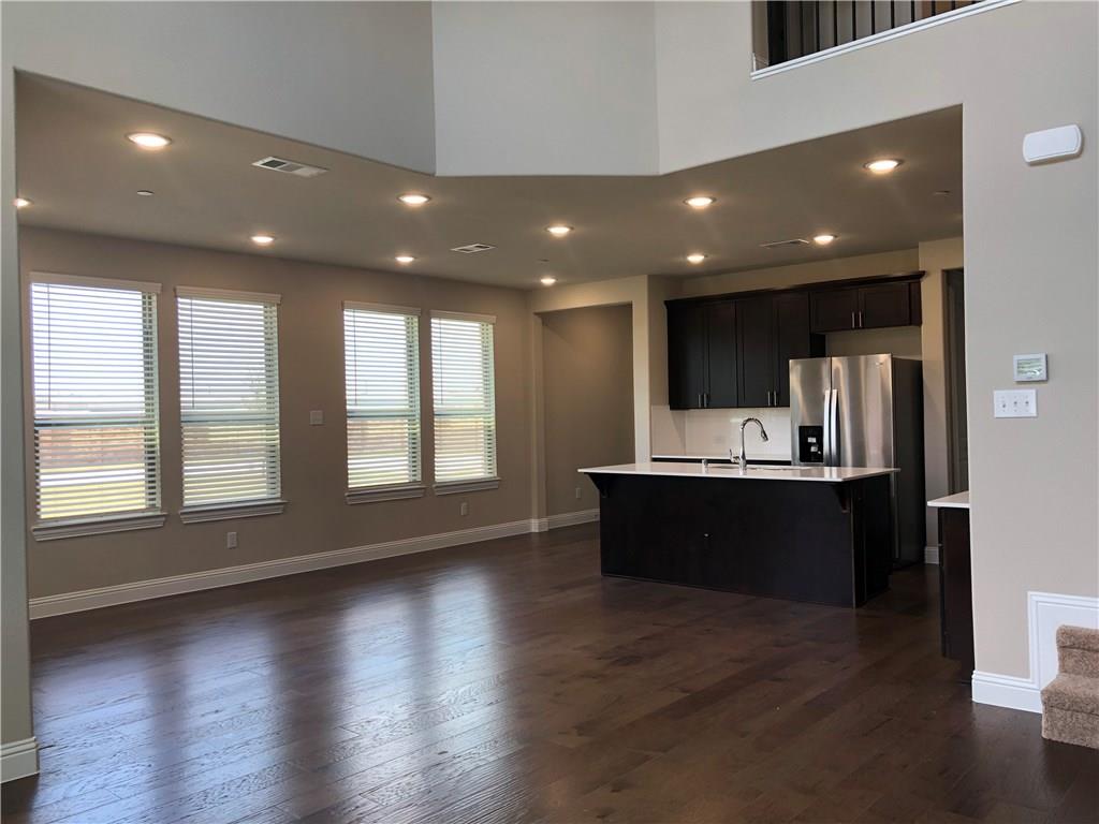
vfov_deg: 49.7
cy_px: 412
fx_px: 889
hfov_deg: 63.4
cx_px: 550
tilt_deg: -0.2
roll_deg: +2.2
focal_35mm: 28
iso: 50
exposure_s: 1/120
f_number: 1.8
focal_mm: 4
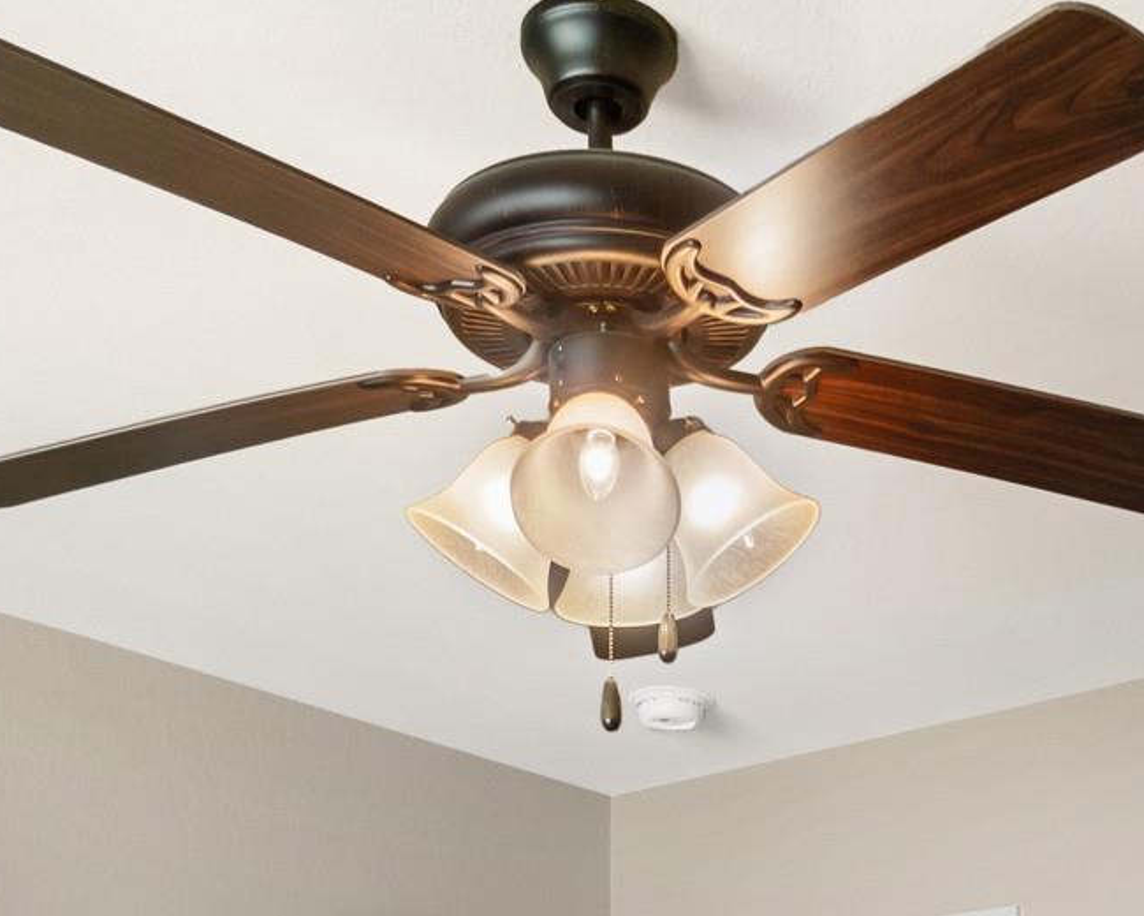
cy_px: 1397
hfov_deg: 28.2
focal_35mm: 65
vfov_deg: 20.1
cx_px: 994
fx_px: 2201
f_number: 9
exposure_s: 1/25
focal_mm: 12
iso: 250
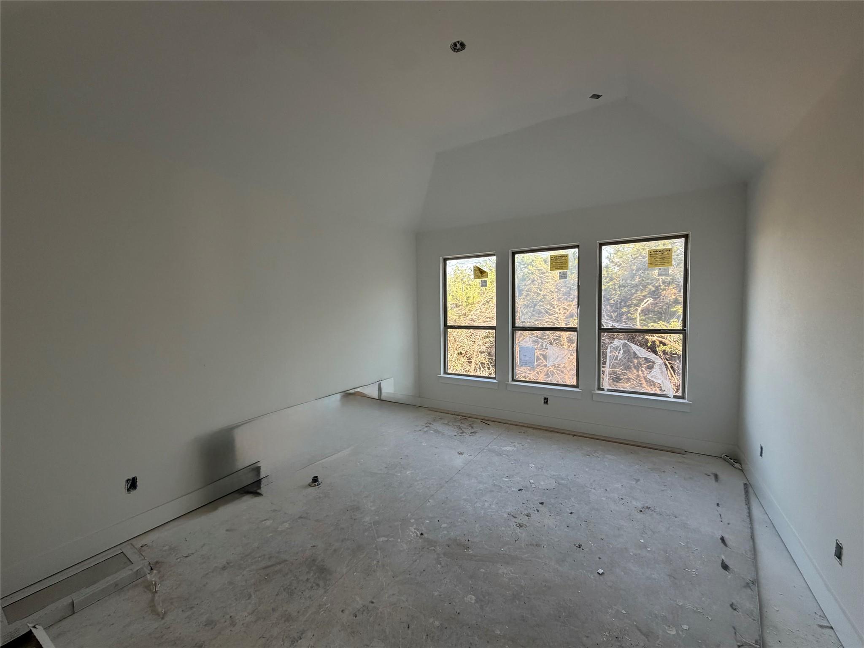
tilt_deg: -3.8
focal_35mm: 14
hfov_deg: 102.1
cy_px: 324
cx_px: 432
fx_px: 349
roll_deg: +1.6
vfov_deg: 85.7
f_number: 2.2
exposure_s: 1/121
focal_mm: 2.22
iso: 125
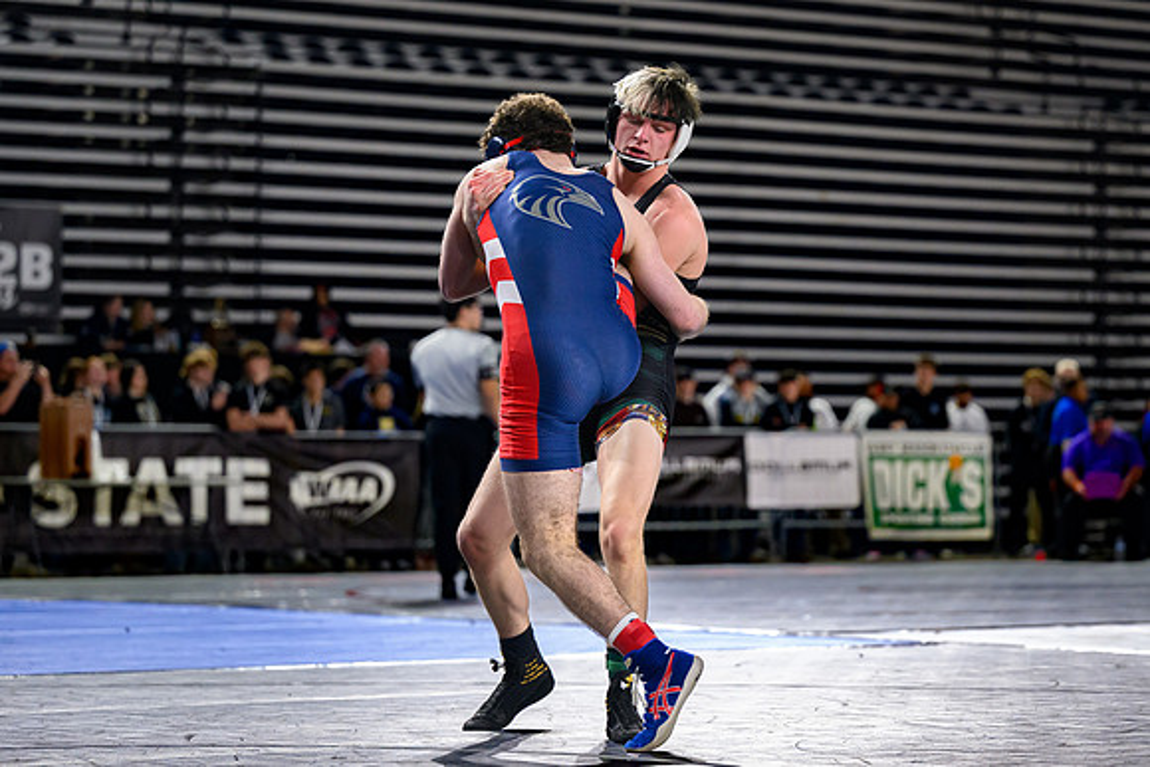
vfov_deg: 11.3
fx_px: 3883
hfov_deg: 16.8
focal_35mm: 122
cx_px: 678
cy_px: 342
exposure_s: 1/800
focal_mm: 98
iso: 3200
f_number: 2.8
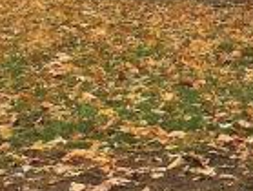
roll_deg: -2.1
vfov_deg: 7.0
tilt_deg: -5.1
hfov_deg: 9.2
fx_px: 1561
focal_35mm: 213
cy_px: -24
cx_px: 248
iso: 32
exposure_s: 1/255
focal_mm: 4.15
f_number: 2.2
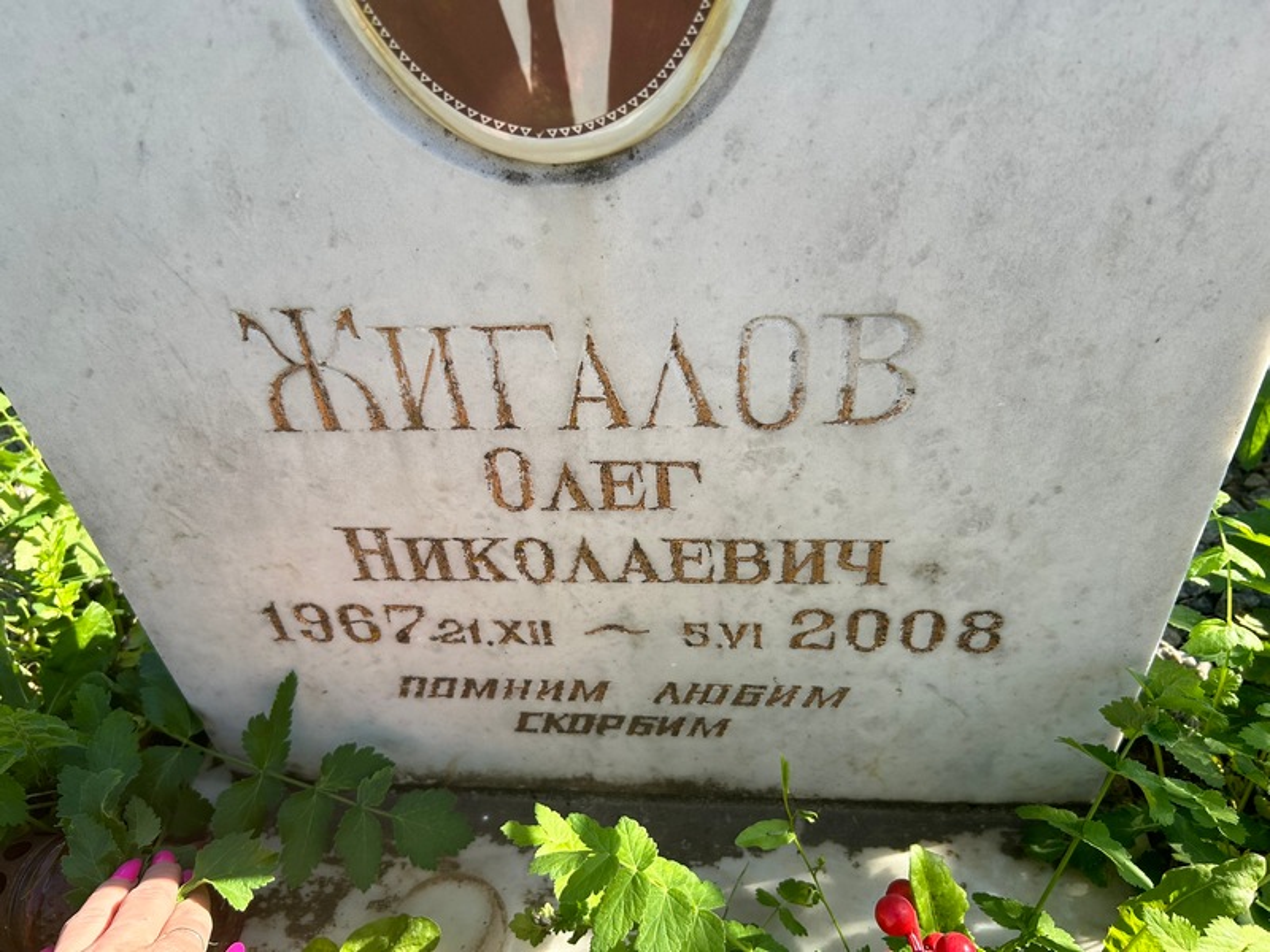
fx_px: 954
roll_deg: +4.5
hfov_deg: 67.3
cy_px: 476
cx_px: 635
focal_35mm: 26
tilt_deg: -38.4
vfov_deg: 53.1
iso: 50
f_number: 1.5
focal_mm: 5.7
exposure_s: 1/1224
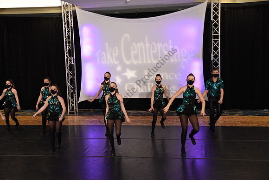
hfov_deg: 39.6
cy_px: 90
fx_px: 374
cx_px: 134
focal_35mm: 50
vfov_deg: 27.0
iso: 2500
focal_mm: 50
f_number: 3.5
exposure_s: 1/400
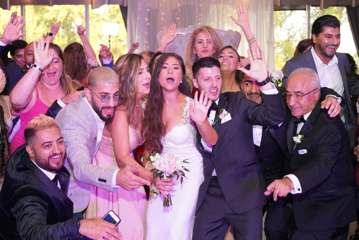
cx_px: 180
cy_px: 120
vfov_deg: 28.6
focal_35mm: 47
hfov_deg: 41.9
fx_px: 469
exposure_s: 1/160
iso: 2500
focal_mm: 31.6
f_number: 4
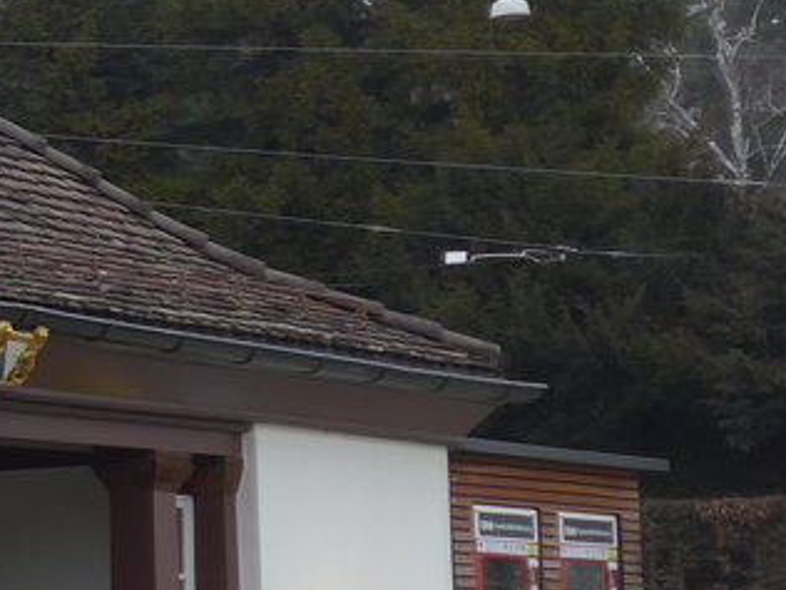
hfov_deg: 11.1
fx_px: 3792
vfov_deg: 8.9
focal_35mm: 167
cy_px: 251
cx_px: -607
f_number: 2.8
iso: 80
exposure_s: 1/200
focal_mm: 9
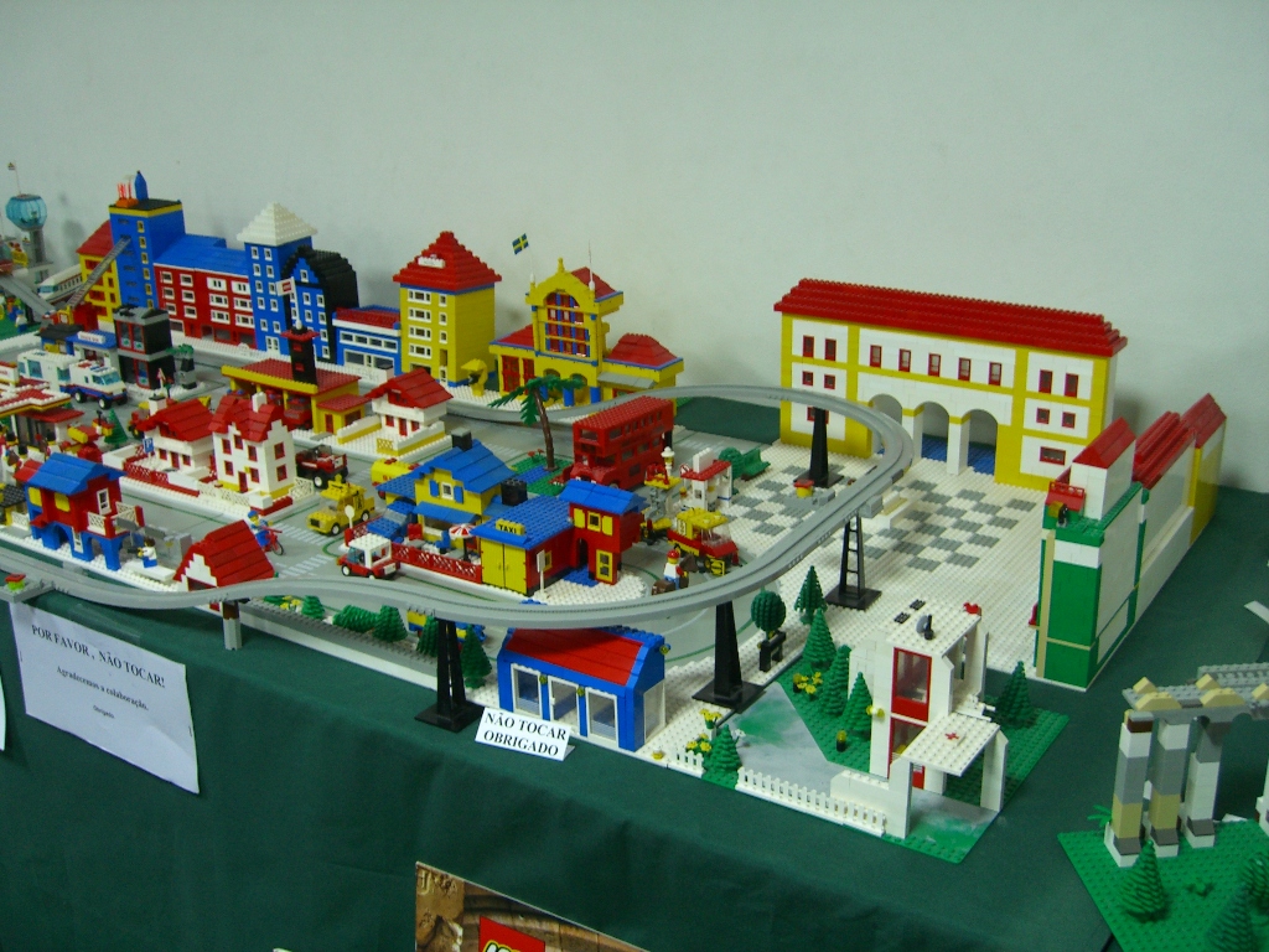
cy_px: 476
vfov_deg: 37.7
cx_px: 634
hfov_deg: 49.0
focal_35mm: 38
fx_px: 1393
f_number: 2.8
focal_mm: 7.9
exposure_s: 1/13
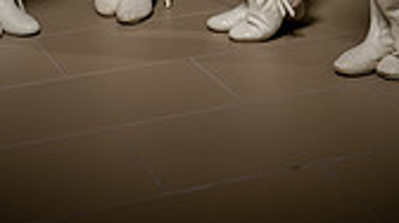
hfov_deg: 20.6
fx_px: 1099
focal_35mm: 104
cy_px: -301
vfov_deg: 10.2
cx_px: 178
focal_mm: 37
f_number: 7.1
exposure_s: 1/250
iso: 400
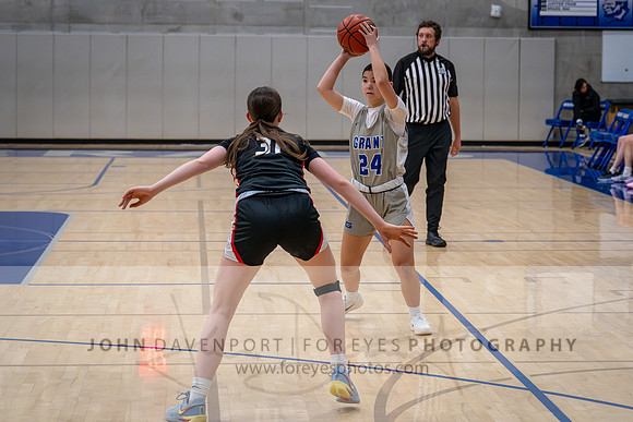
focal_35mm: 109
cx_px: 377
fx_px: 1911
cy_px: 134
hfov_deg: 18.8
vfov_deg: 12.6
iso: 5600
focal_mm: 70
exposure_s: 1/1000
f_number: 3.5
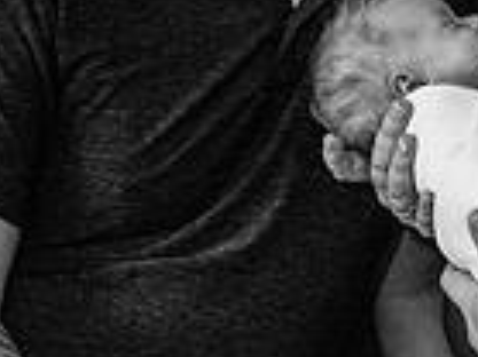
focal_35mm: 166
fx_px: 2290
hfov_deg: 11.8
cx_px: 425
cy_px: 88
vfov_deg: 8.9
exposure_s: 1/250
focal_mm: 36
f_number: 2.8
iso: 2000
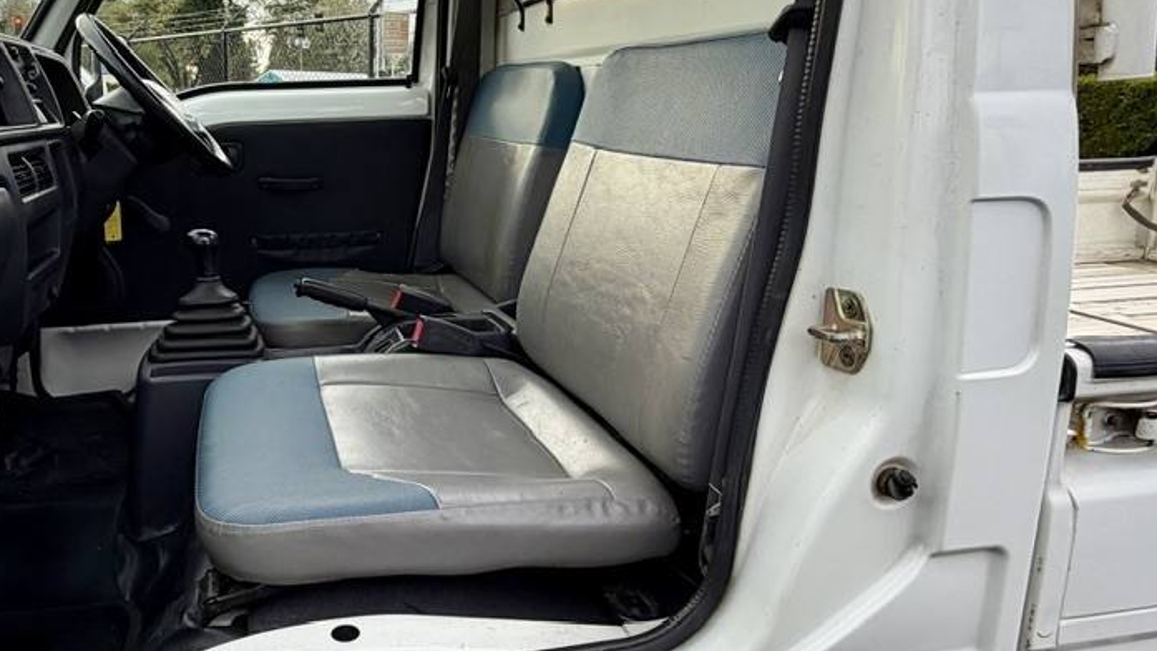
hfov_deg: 66.2
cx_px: 390
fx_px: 859
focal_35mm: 28
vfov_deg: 41.4
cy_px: 284
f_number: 2.2
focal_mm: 2.22
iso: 40
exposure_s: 1/171
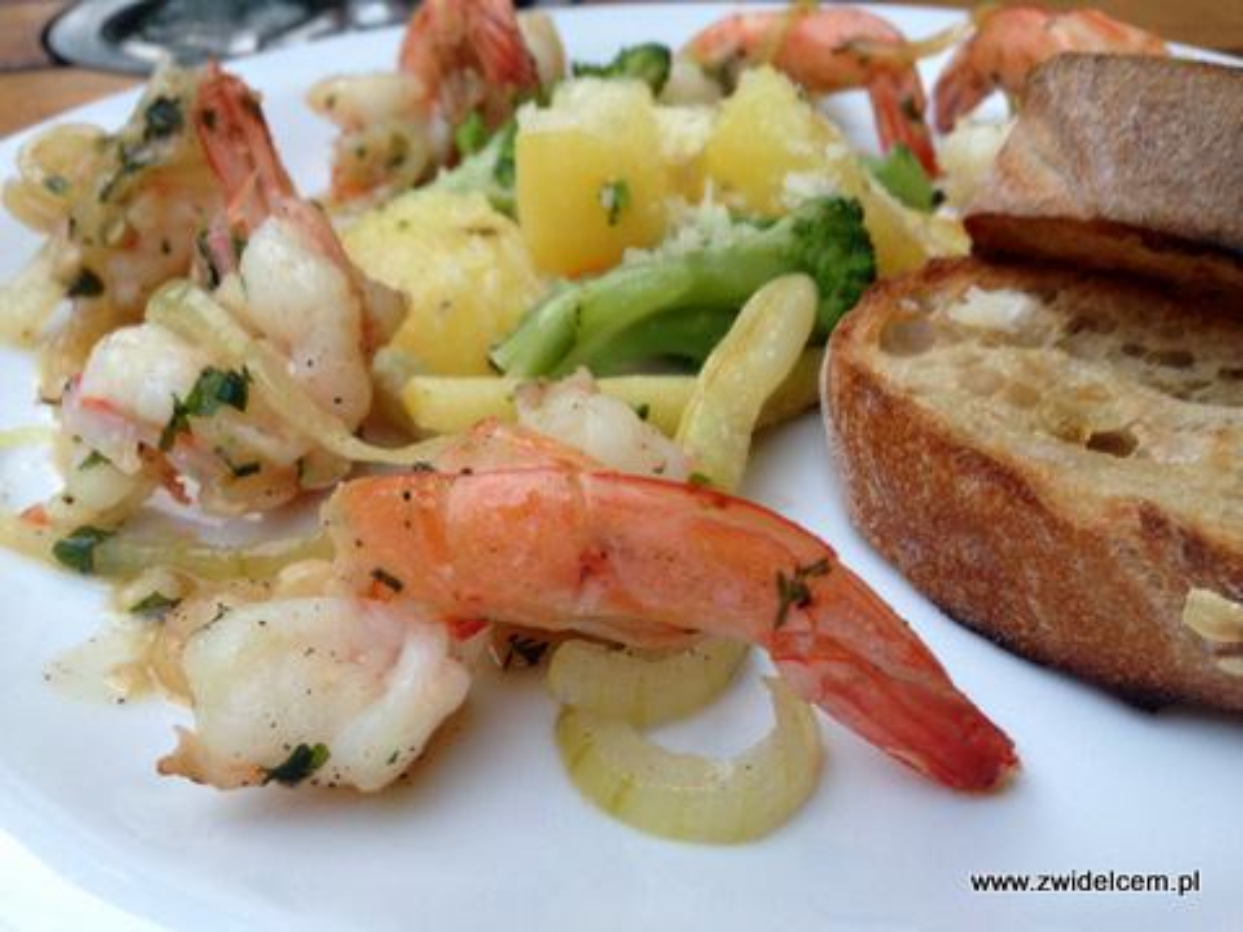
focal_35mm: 33
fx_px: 1185
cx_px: 622
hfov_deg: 55.4
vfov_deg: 42.9
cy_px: 466
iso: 125
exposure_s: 1/20
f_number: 2.4
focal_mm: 4.12
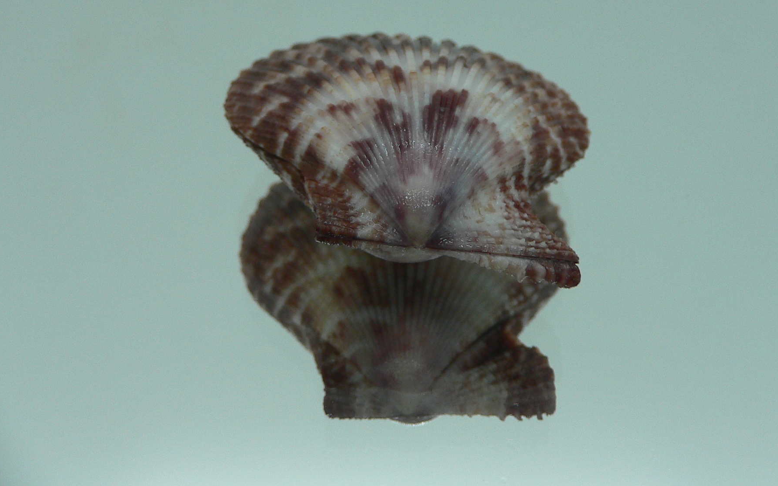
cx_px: 422
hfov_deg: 47.1
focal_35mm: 42
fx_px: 890
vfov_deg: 30.4
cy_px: 187
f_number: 2.8
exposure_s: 1/60
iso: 80
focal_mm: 4.6
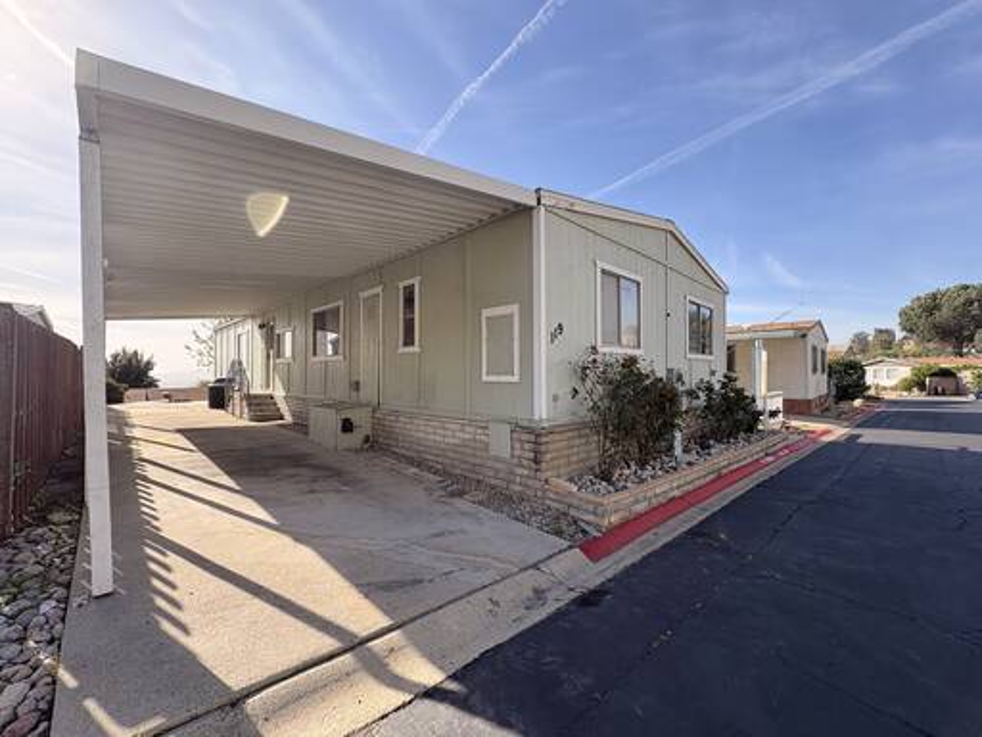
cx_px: 491
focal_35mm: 14
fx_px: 397
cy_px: 368
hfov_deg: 102.1
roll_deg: -0.4
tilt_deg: +0.3
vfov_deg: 85.7
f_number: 2.2
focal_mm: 2.22
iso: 40
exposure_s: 1/561
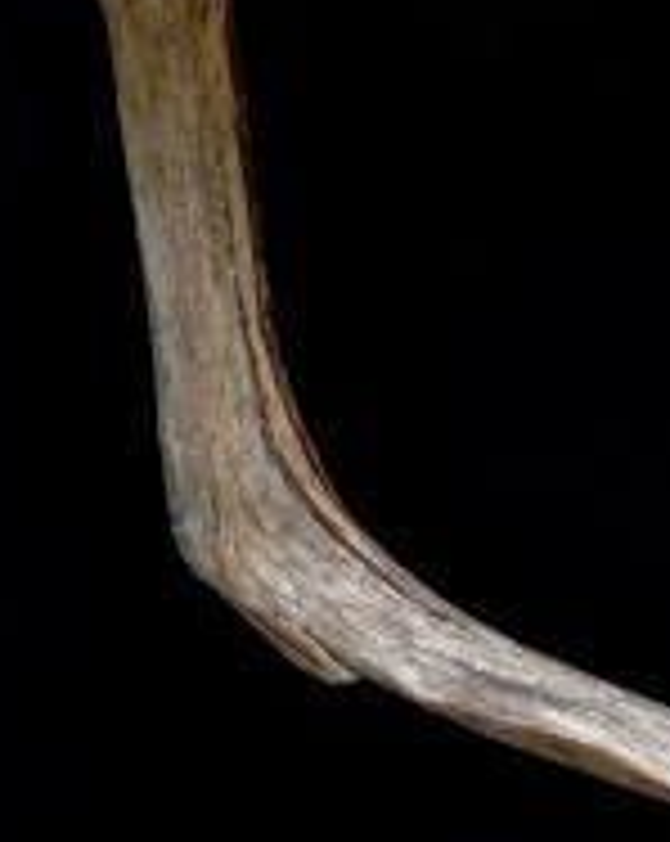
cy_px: -338
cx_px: 809
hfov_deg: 16.8
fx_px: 2162
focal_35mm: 87
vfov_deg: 19.7
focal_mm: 3.46
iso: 64
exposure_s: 1/50
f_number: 2.2
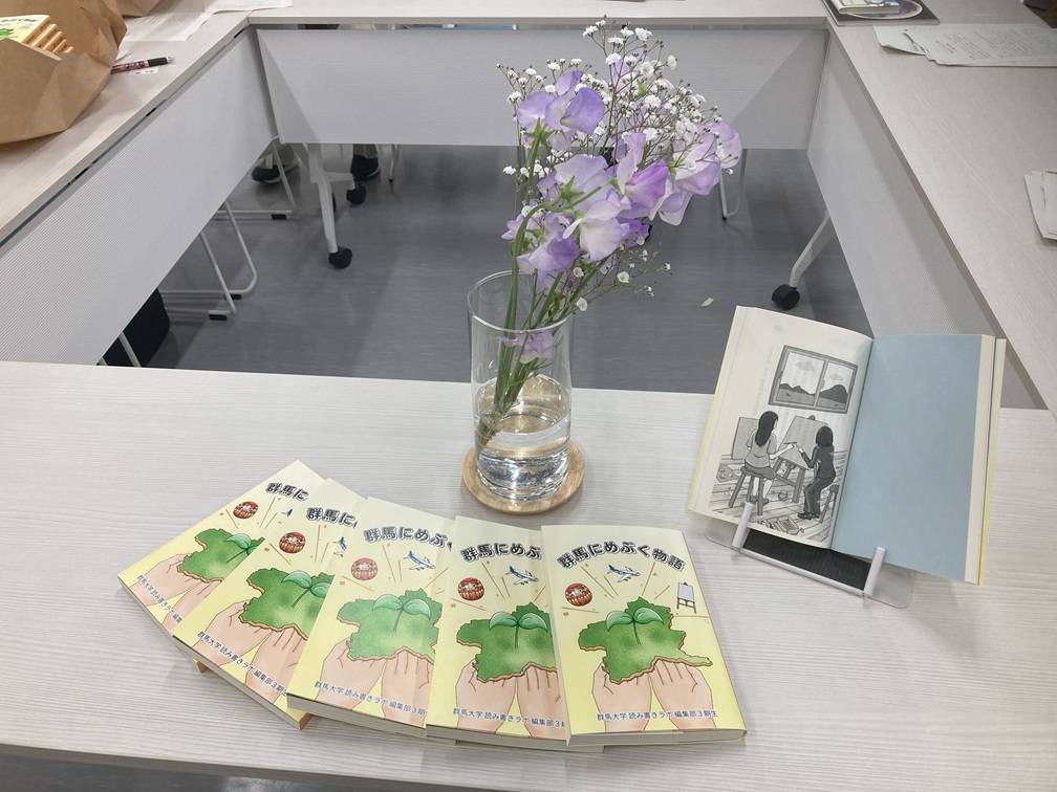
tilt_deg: -39.3
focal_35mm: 28
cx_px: 528
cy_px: 396
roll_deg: +2.6
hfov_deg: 63.4
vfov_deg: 49.7
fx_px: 855
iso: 50
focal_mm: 3.99
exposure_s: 1/100
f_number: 1.8
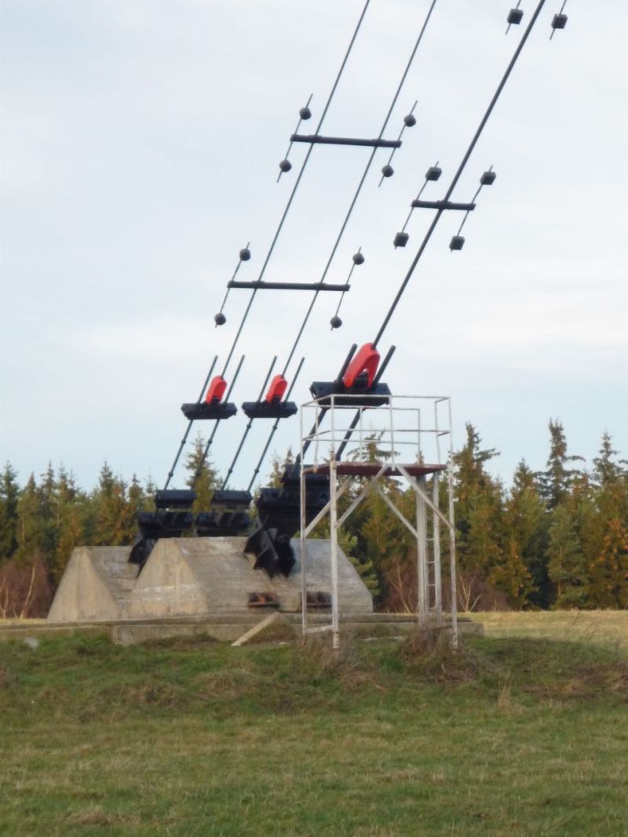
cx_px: 314
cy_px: 418
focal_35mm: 160
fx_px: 3871
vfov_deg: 12.3
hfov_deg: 9.3
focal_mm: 26
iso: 320
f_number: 5.9
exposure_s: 1/125
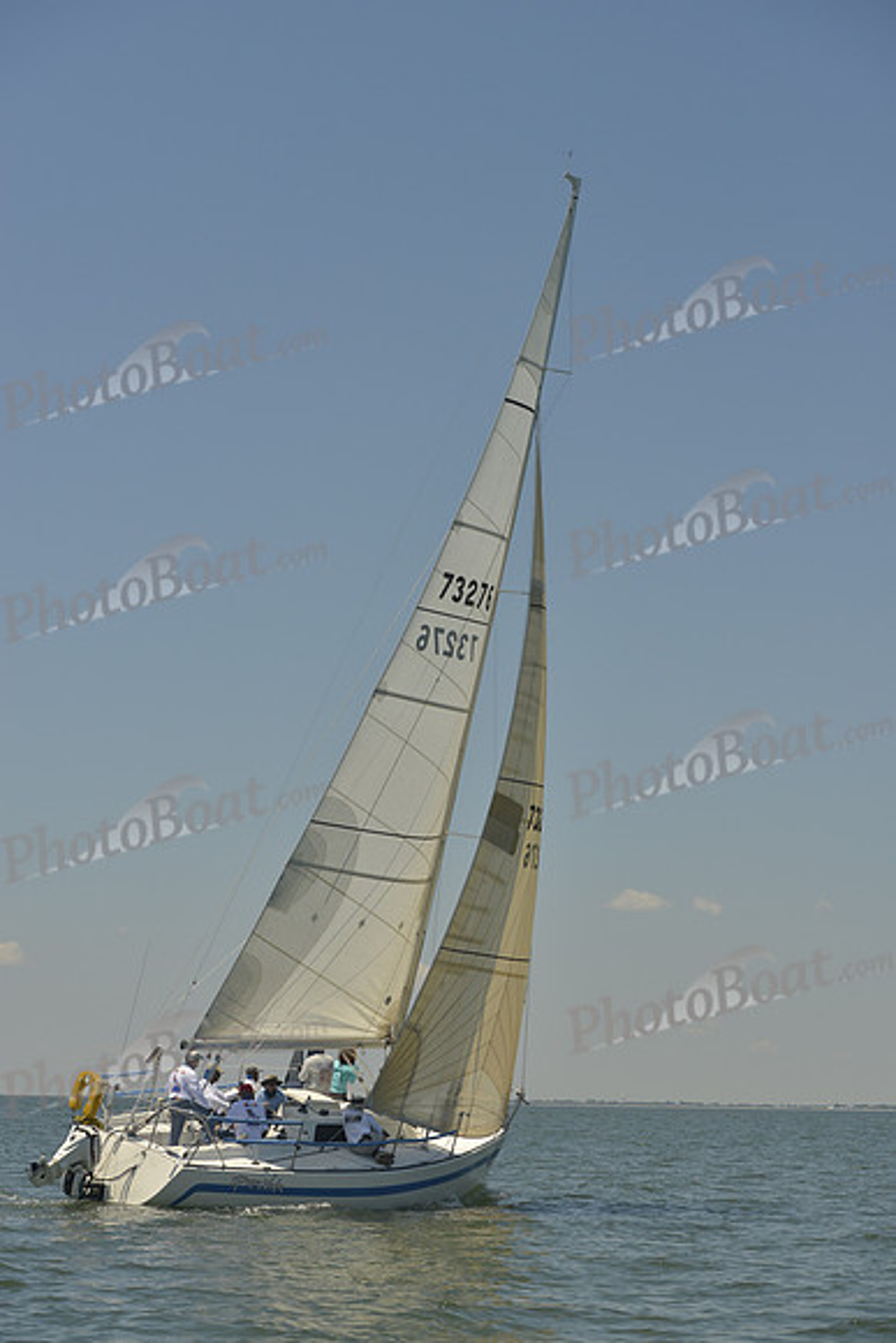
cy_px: 672
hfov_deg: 19.5
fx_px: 2612
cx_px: 448
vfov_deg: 28.8
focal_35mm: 70
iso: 200
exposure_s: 1/640
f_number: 7.1
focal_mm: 70
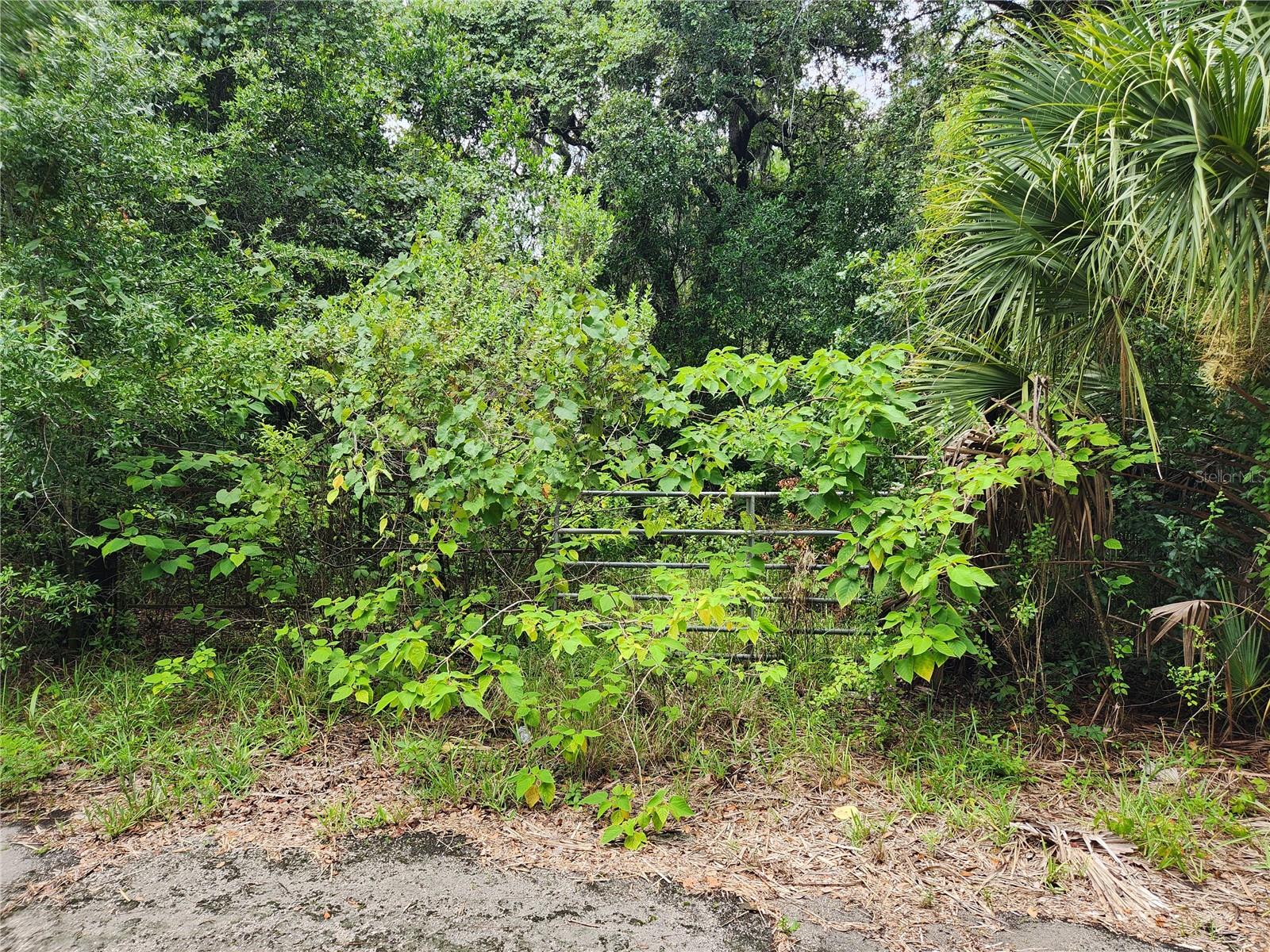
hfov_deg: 73.9
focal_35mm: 23
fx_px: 844
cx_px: 635
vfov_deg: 58.9
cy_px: 476
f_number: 1.8
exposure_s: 1/261
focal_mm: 5.4
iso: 20
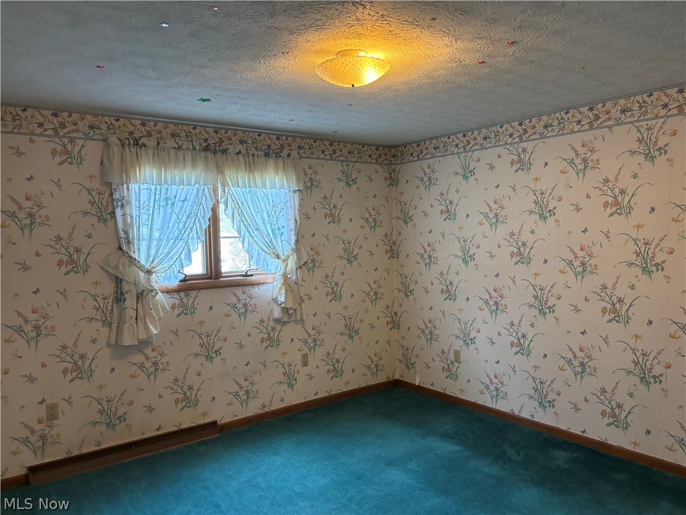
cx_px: 343
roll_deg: +0.5
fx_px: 515
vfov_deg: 53.1
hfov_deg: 67.3
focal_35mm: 26
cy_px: 258
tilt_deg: -3.9
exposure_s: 1/60
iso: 500
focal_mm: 5.96
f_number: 1.6
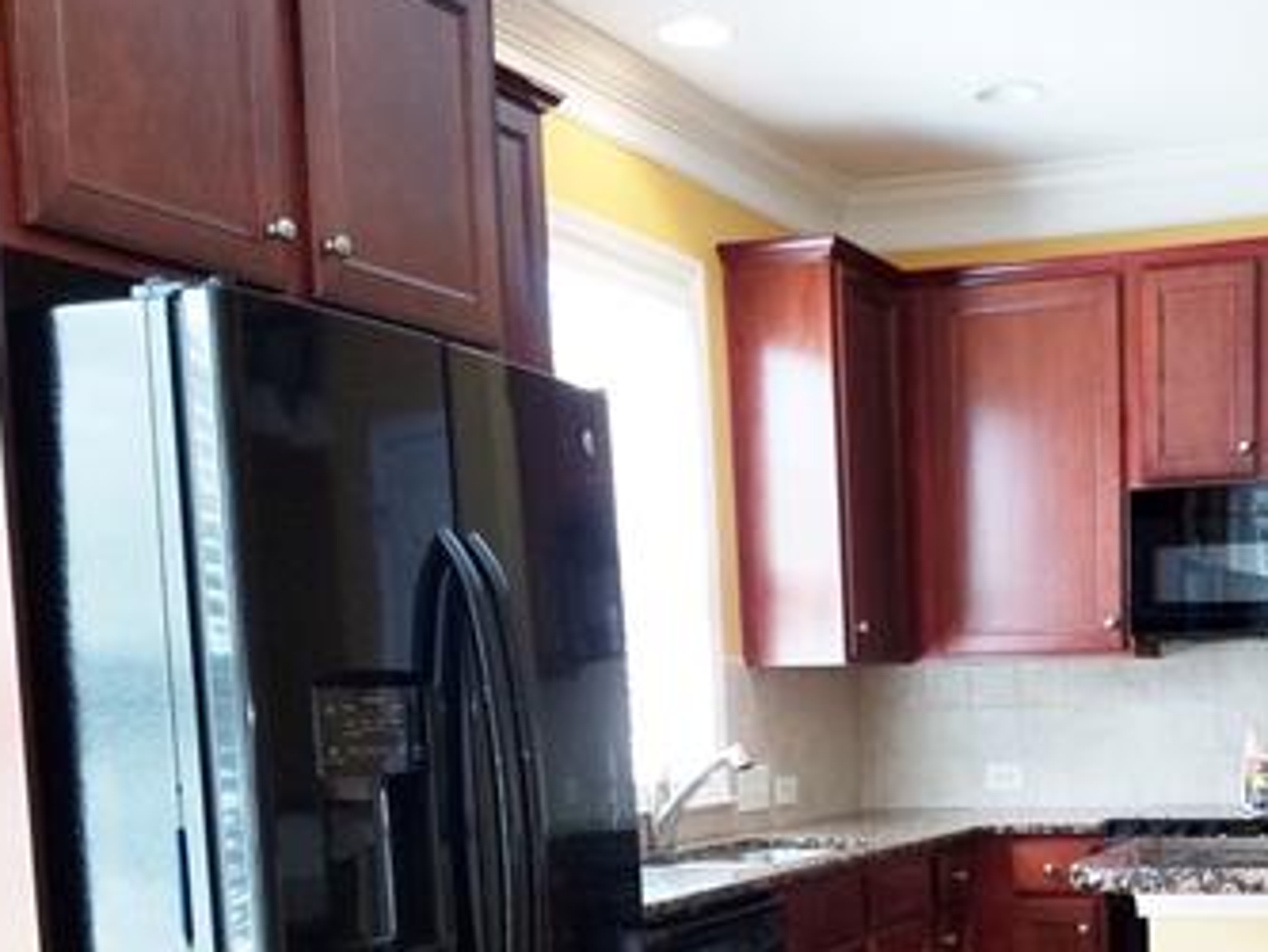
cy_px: 834
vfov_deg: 28.2
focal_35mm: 50
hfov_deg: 36.7
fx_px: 1832
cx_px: 1043
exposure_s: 1/60
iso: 100
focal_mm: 4.2
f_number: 1.7
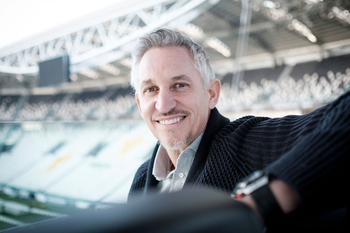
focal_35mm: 35
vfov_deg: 37.9
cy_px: 116
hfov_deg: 54.4
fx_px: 340
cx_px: 175
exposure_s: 1/1000
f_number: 1.4
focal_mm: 23
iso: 320
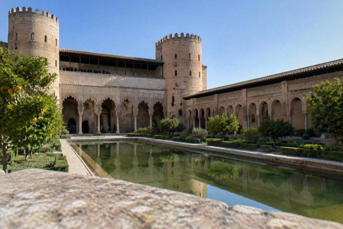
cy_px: 114
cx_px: 172
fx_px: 333
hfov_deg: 54.5
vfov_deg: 37.8
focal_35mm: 35
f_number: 9
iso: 500
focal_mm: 35
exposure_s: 1/400
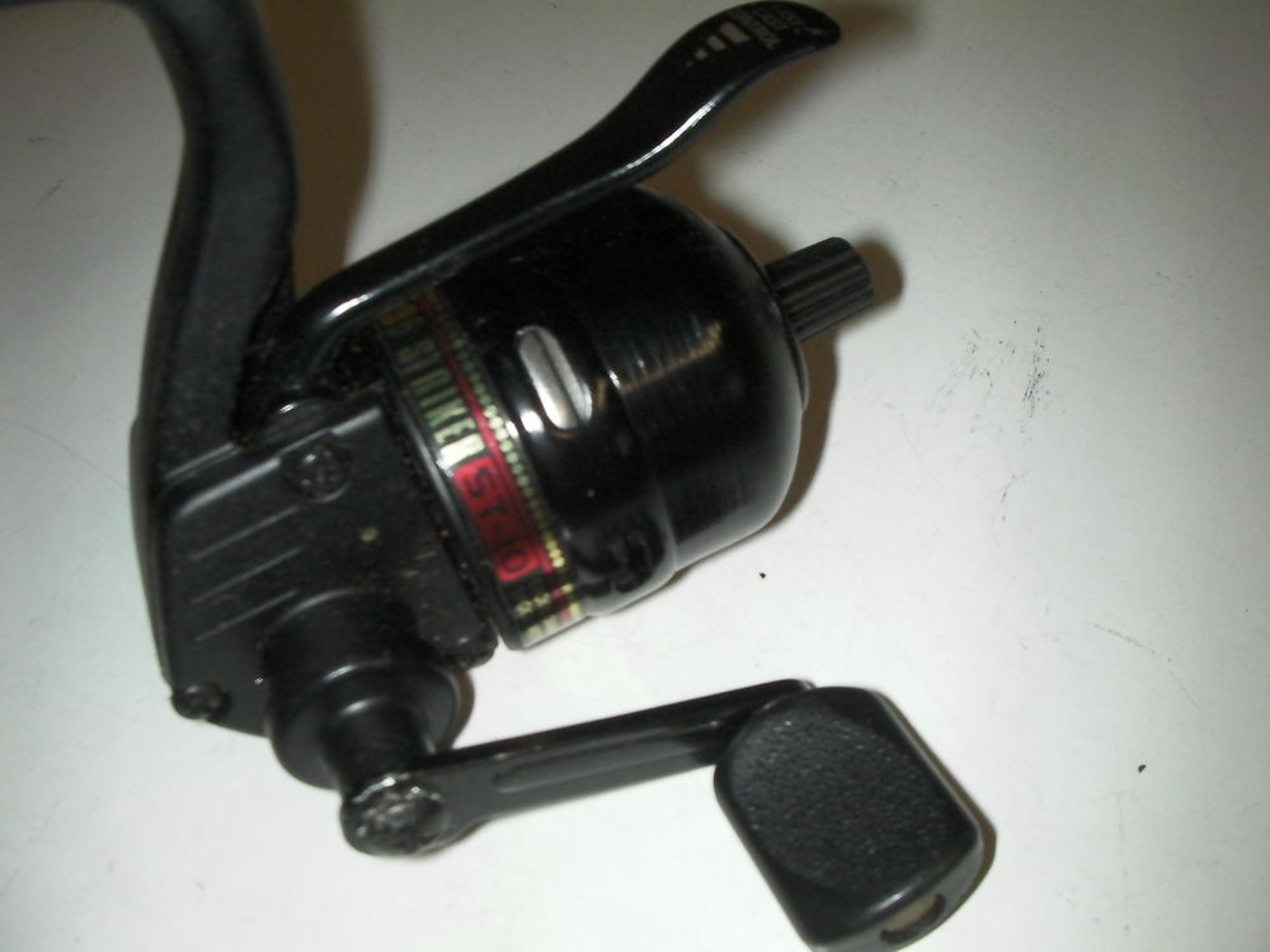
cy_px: 476
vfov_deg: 37.7
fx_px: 1394
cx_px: 635
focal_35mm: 38
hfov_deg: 49.0
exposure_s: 1/30
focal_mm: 6.3
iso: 200
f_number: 5.6
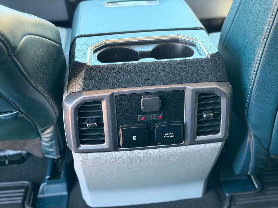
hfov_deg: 39.7
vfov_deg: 30.3
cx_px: 139
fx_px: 385
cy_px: 104
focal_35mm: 48
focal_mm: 6.76
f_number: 1.78
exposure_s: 1/57
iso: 250
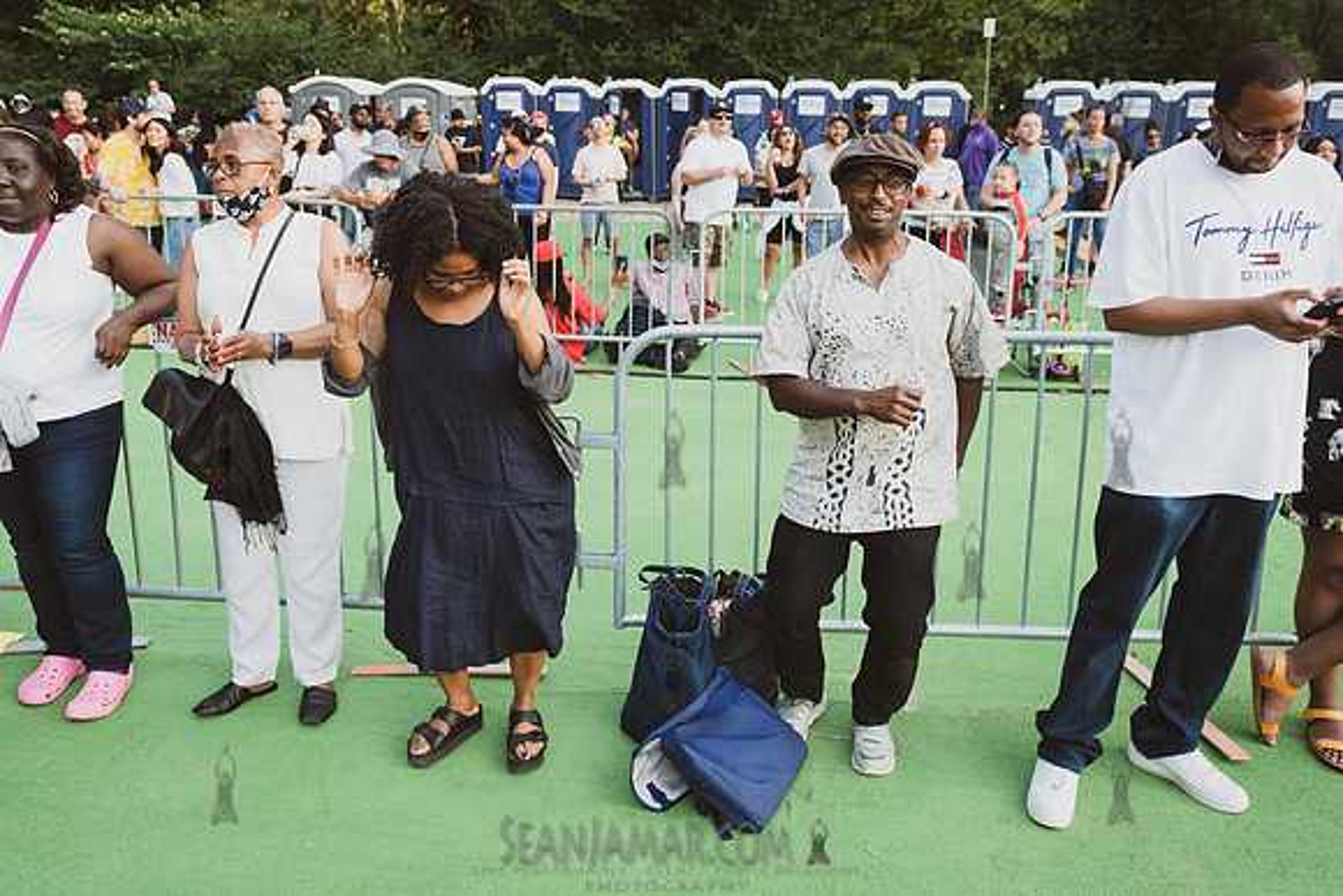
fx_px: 1076
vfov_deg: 45.1
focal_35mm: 29
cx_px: 661
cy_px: 380
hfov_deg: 63.9
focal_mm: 24
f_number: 4
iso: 500
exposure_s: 1/320
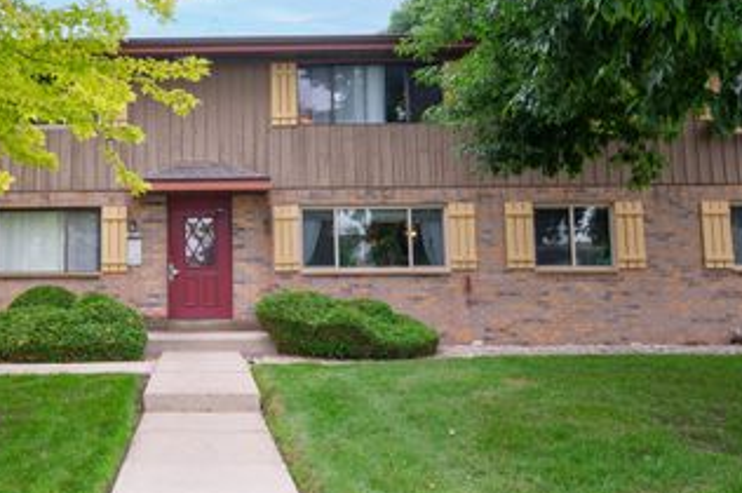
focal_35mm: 38
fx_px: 782
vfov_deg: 34.9
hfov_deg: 48.8
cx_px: 186
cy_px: 205
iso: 640
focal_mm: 24
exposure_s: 1/400
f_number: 8
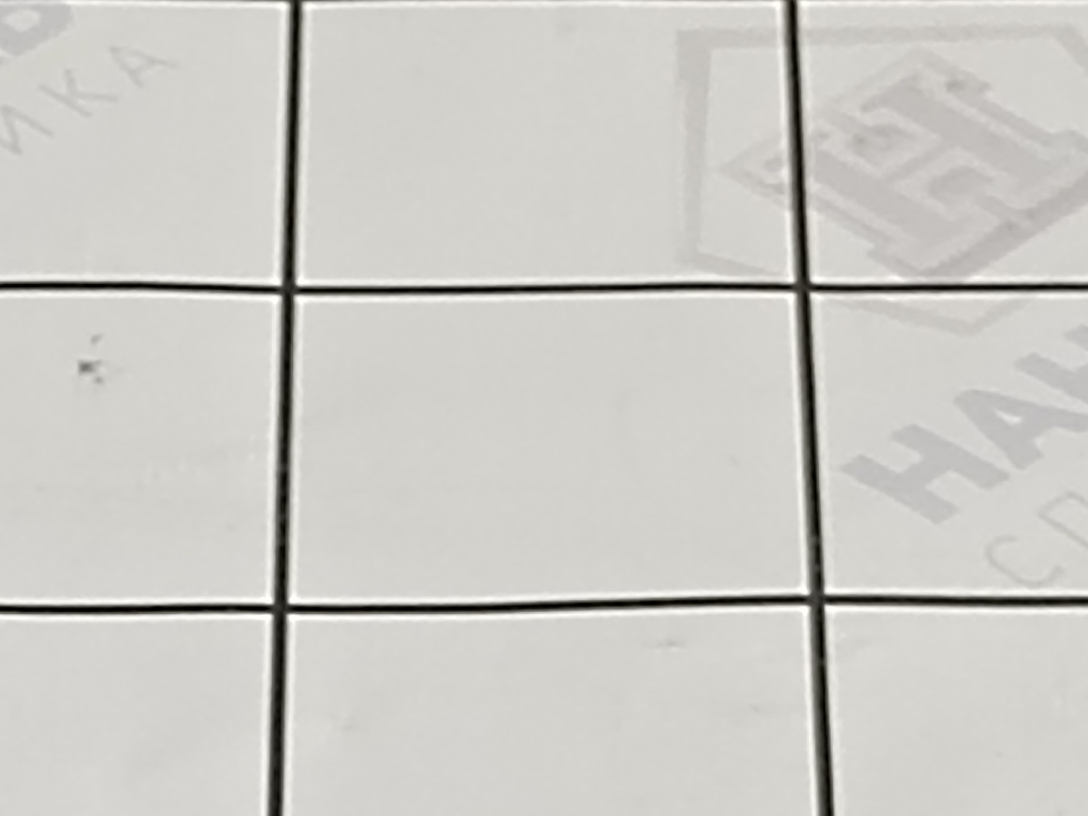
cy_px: 1812
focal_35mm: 269
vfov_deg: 5.4
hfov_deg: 7.4
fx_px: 8454
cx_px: 333
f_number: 1.9
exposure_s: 1/50
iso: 412
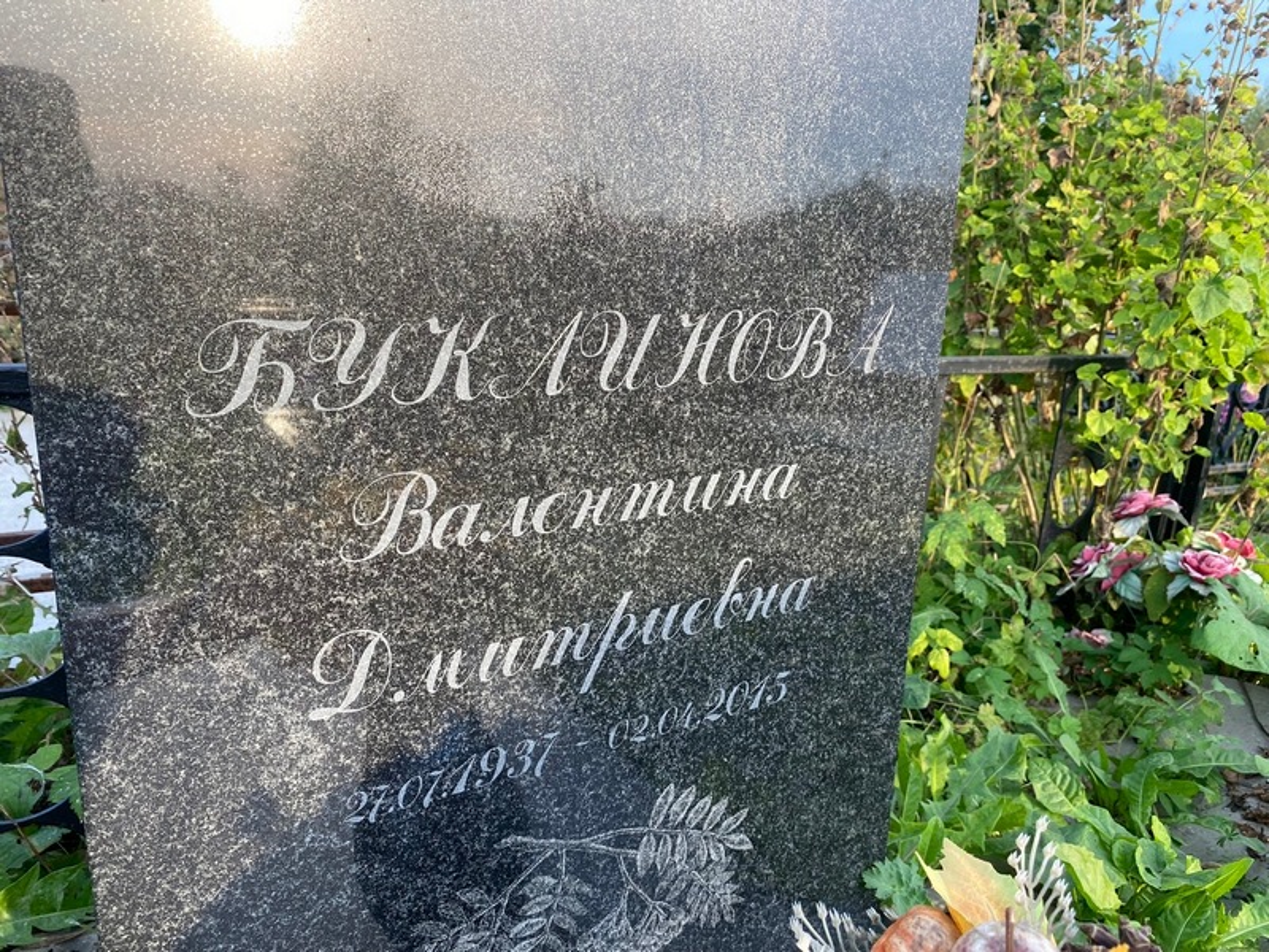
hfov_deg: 67.3
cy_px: 476
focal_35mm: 26
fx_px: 953
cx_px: 634
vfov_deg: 53.1
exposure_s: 1/233
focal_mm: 4.25
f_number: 1.8
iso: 32
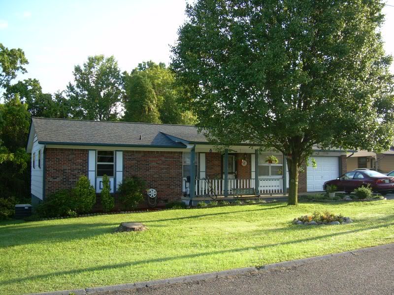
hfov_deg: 49.0
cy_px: 148
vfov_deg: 37.7
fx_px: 433
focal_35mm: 38
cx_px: 197
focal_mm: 6.3
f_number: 2.8
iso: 50
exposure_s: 1/177
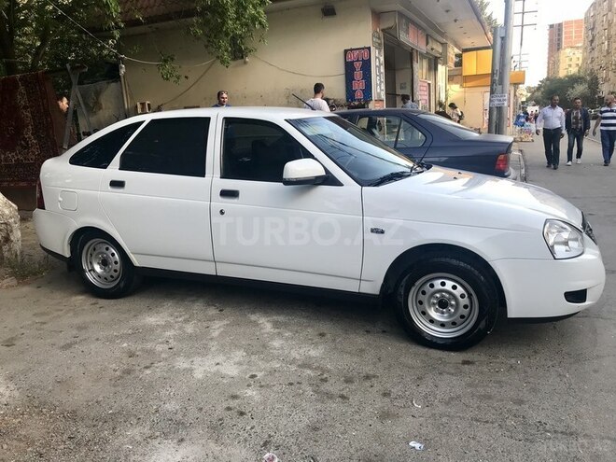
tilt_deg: -12.0
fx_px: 498
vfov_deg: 49.7
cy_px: 231
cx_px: 308
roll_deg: +4.5
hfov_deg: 63.4
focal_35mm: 28
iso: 20
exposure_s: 1/165
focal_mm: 3.99
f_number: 1.8
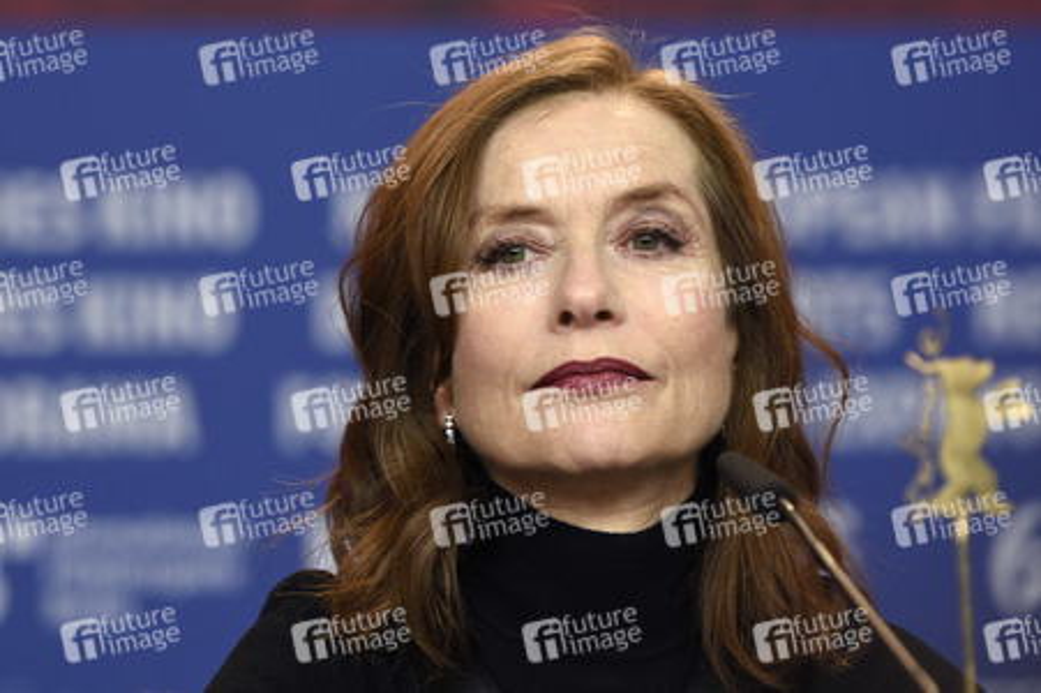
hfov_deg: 8.3
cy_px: 346
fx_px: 7151
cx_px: 520
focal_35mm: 248
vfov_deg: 5.5
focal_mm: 165
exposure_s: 1/400
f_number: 3.2
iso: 640
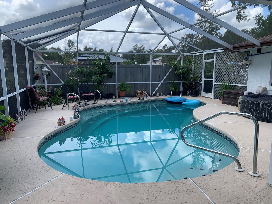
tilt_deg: -6.9
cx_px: 136
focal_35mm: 26
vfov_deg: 53.1
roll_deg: -0.2
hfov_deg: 67.3
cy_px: 102
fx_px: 204
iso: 25
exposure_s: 1/871
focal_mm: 4.25
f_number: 1.8
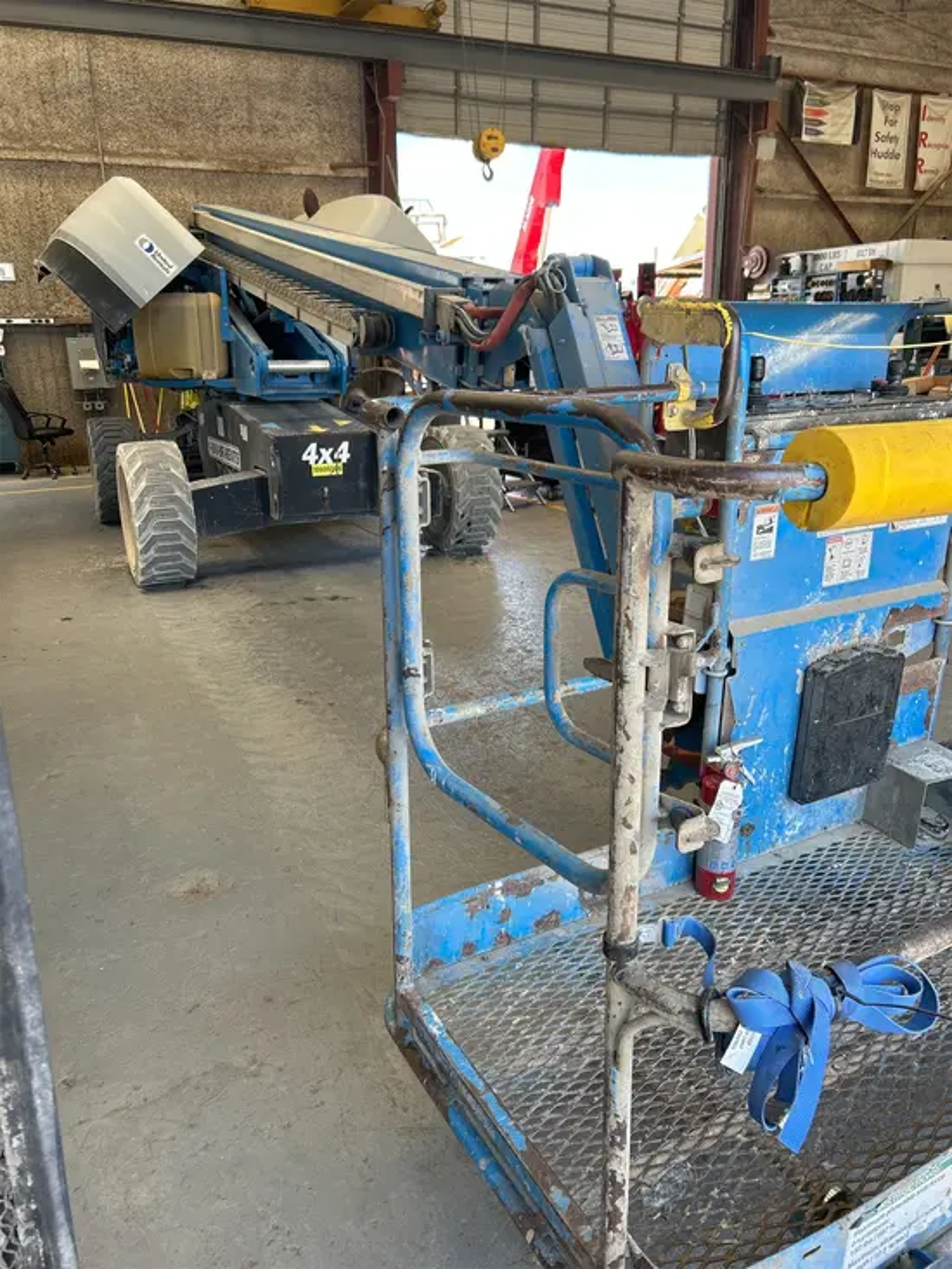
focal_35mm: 26
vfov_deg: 67.3
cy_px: 634
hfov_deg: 53.1
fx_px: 953
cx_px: 476
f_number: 1.5
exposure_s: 1/261
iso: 50
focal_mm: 5.7
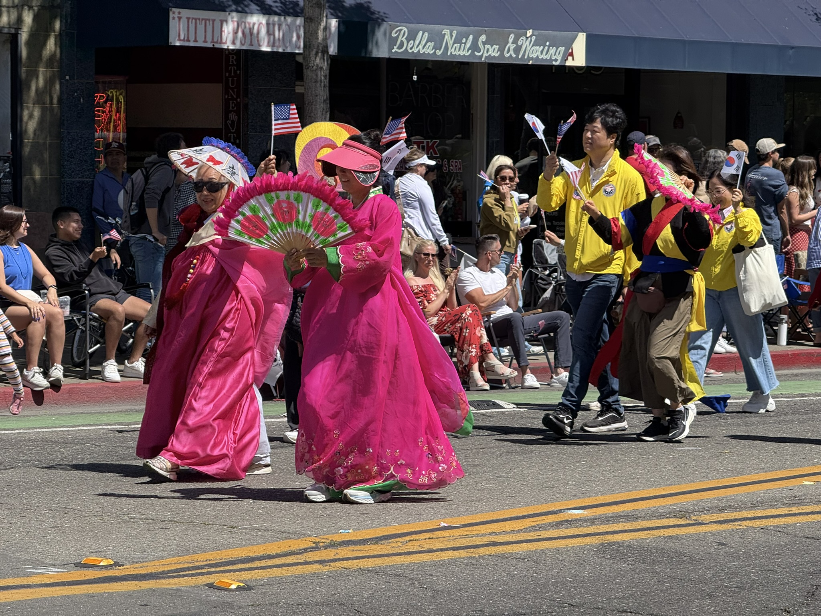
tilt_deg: -3.0
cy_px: 308
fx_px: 2846
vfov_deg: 12.3
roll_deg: -0.7
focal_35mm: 120
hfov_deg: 16.4
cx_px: 410
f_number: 2.8
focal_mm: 15.66
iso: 64
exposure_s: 1/903
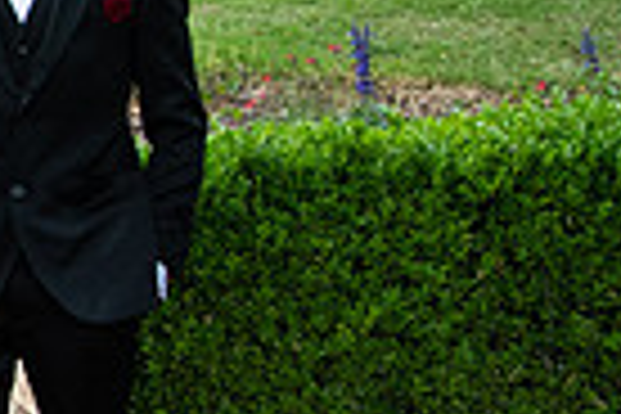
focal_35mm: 158
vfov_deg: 8.7
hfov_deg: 11.7
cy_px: 178
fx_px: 2725
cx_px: -598
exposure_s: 1/1000
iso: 640
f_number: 2.8
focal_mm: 24
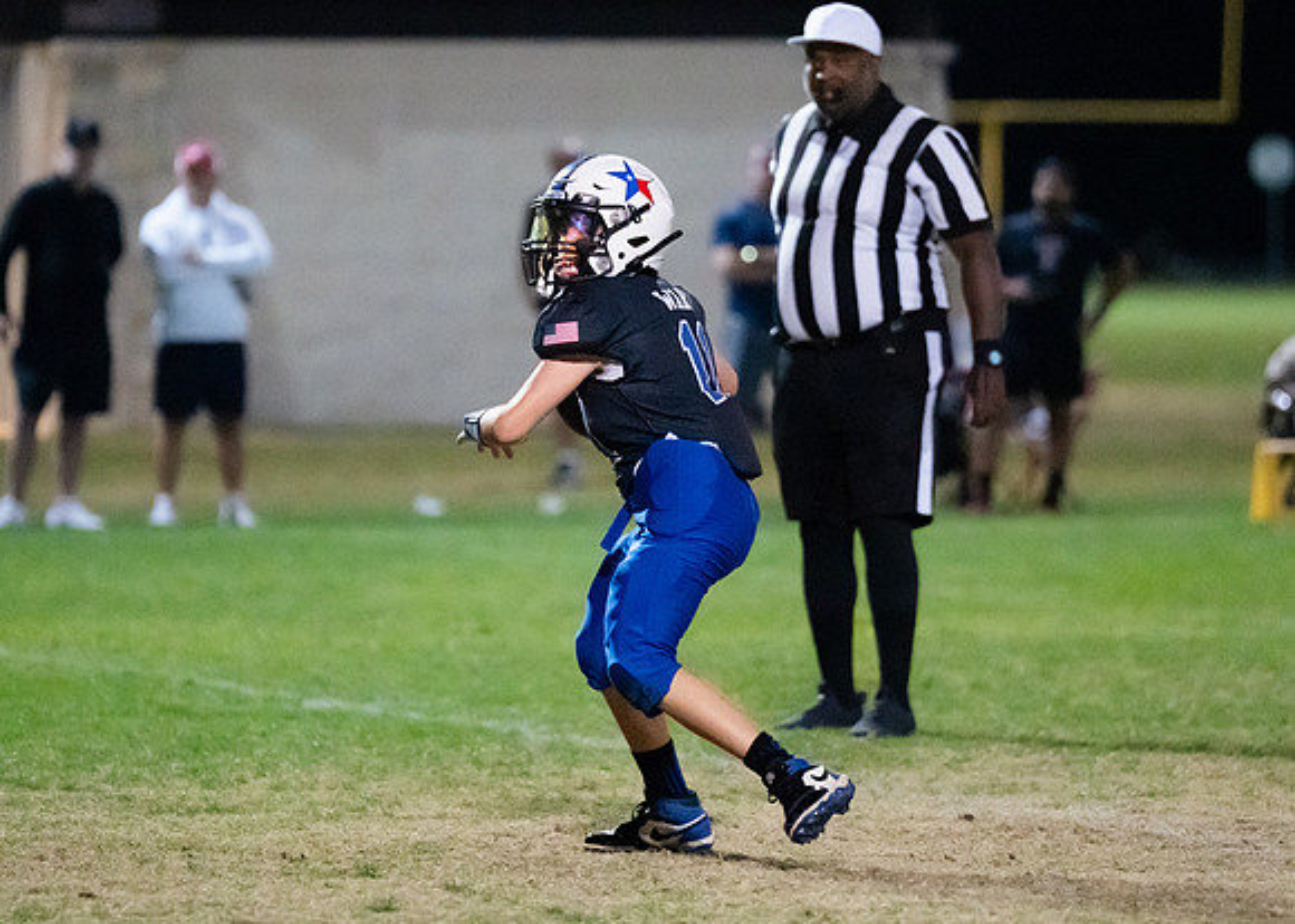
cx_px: 563
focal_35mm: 327
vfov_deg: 4.4
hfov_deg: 6.2
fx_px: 12026
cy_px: 311
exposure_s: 1/1000
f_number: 2.8
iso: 8000
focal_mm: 188
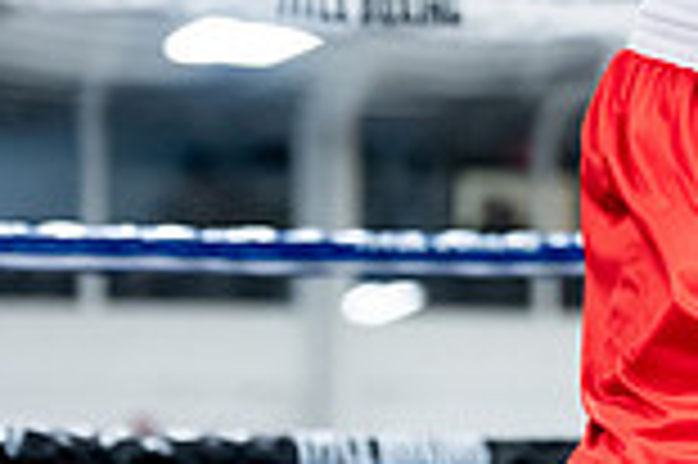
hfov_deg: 8.7
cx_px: 1031
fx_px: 4493
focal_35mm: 232
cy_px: -124
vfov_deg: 5.9
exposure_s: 1/800
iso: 3200
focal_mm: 62
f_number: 2
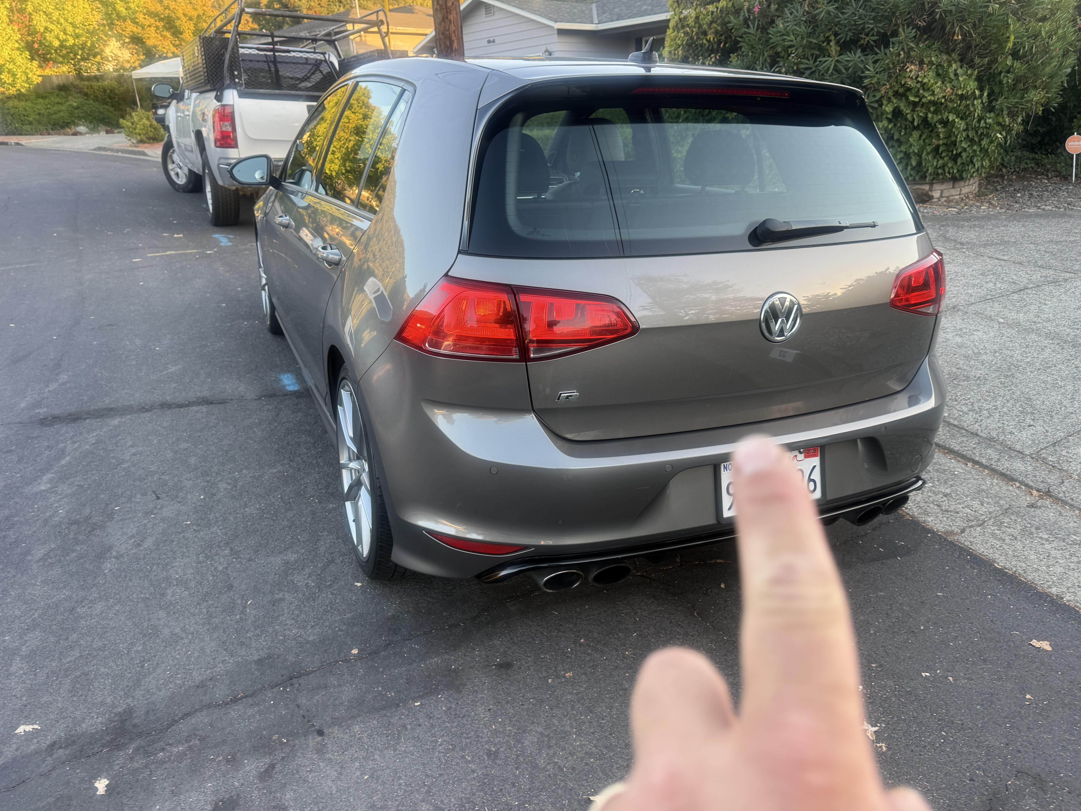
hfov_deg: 71.6
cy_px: 406
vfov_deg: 56.8
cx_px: 540
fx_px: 749
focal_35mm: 24
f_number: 1.78
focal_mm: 6.76
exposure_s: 1/100
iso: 64
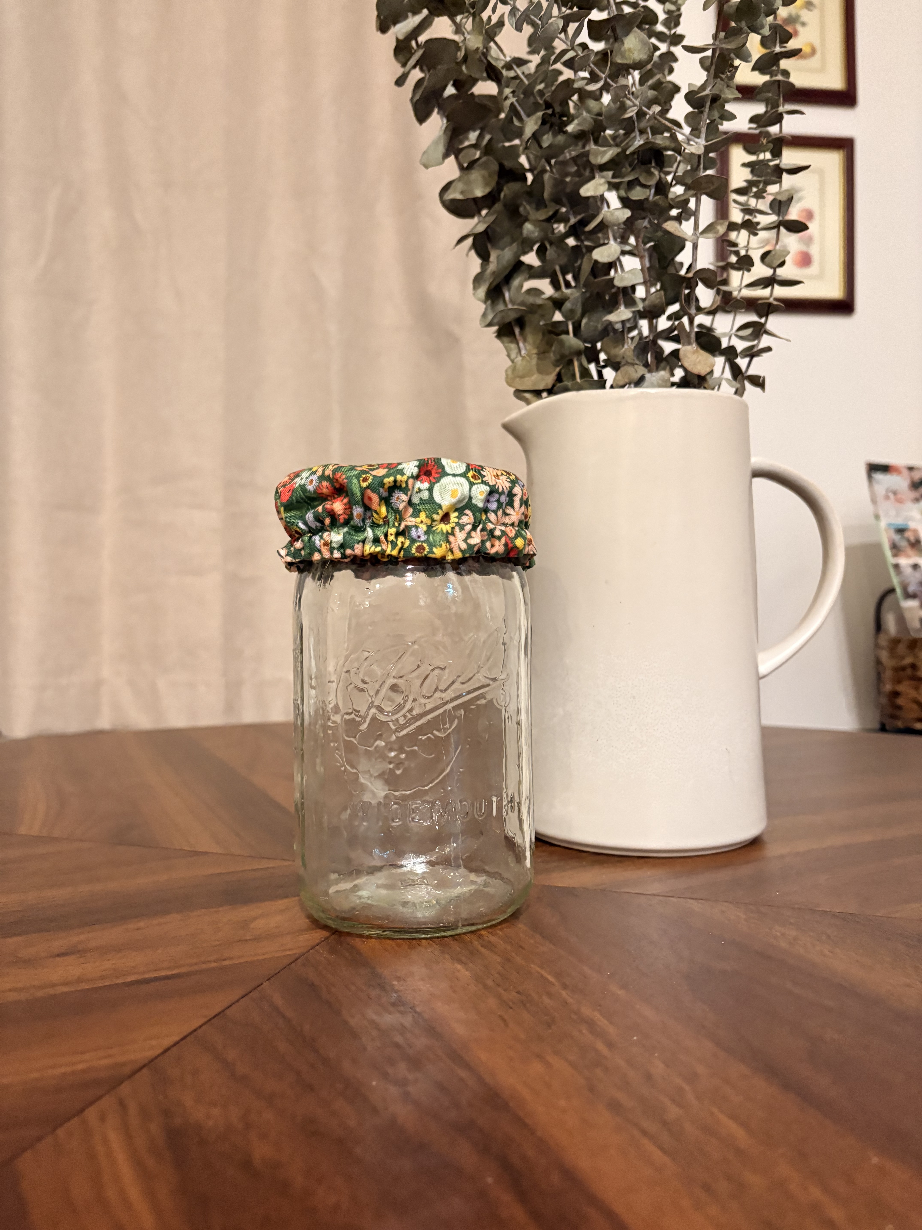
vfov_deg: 67.3
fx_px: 923
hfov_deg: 53.1
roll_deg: +0.6
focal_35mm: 26
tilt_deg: -0.2
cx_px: 461
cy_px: 615
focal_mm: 5.96
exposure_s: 1/60
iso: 500
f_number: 1.6
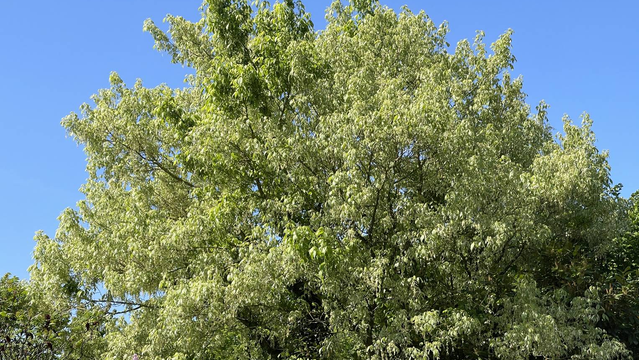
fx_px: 1237
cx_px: 321
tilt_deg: +14.6
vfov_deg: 16.5
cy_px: 206
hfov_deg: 29.0
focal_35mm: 73
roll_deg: +1.7
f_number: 2.2
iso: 20
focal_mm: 7.5
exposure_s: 1/673
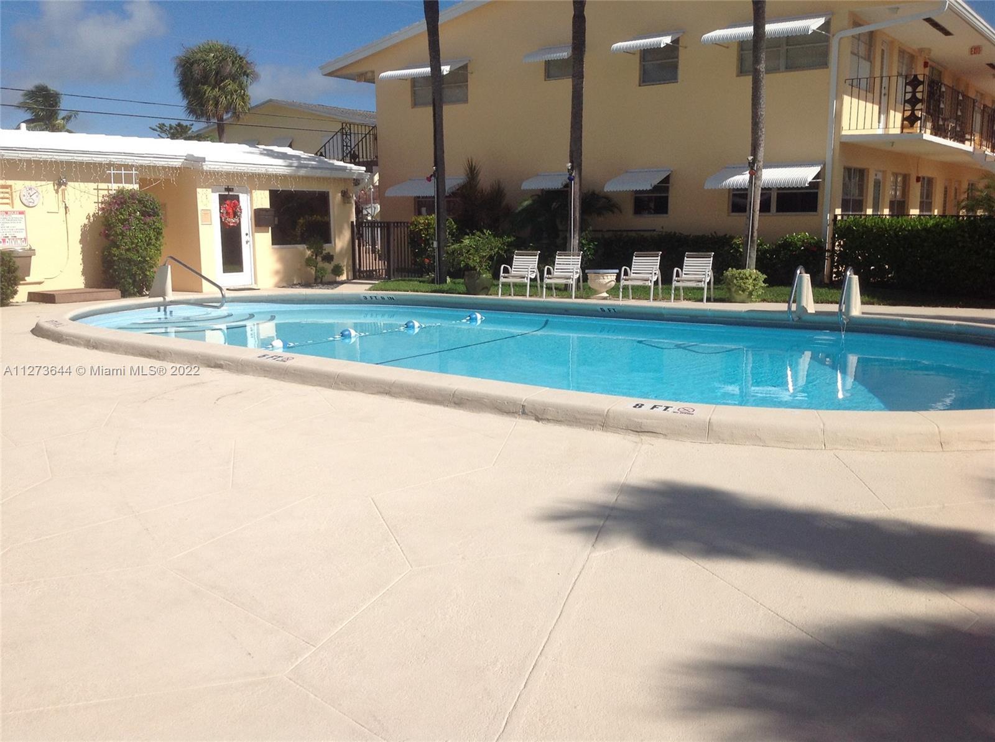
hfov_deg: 52.7
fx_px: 1004
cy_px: 371
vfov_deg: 40.6
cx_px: 498
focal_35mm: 35
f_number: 2.4
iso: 50
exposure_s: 1/3788
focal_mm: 4.28
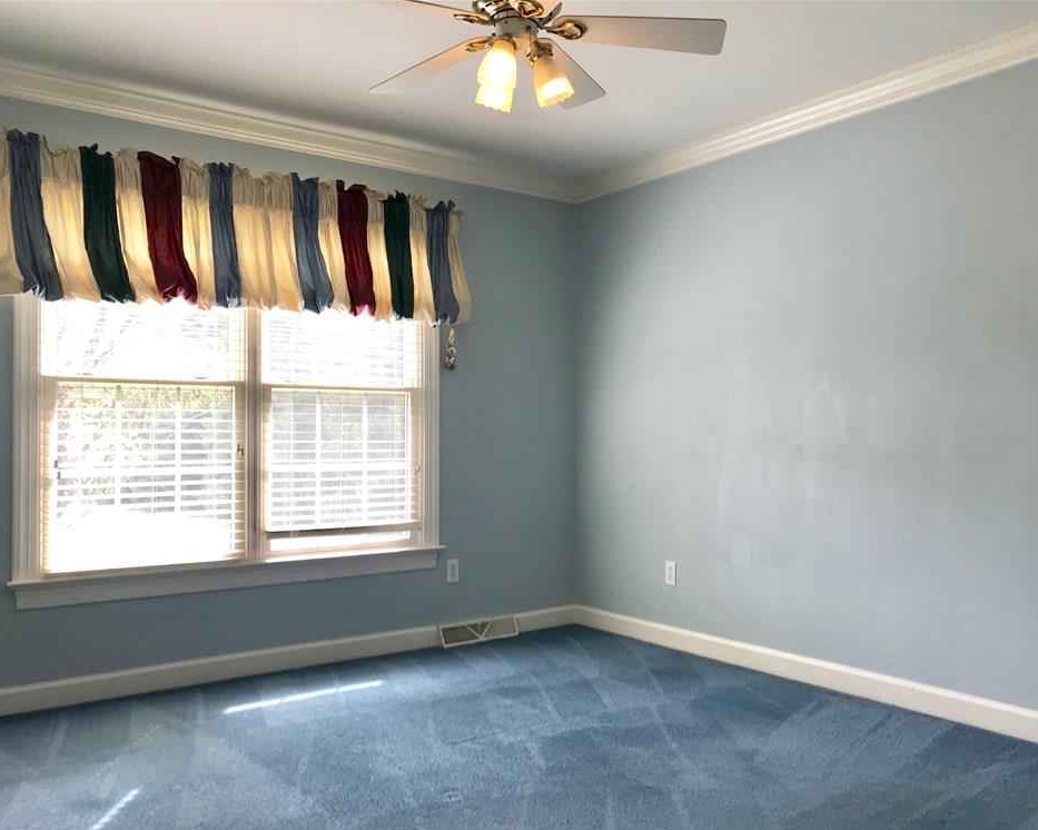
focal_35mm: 30
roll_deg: +1.6
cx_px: 556
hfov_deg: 58.7
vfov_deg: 48.5
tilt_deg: +1.2
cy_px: 426
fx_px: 921
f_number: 1.8
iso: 25
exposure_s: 1/40
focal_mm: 3.99
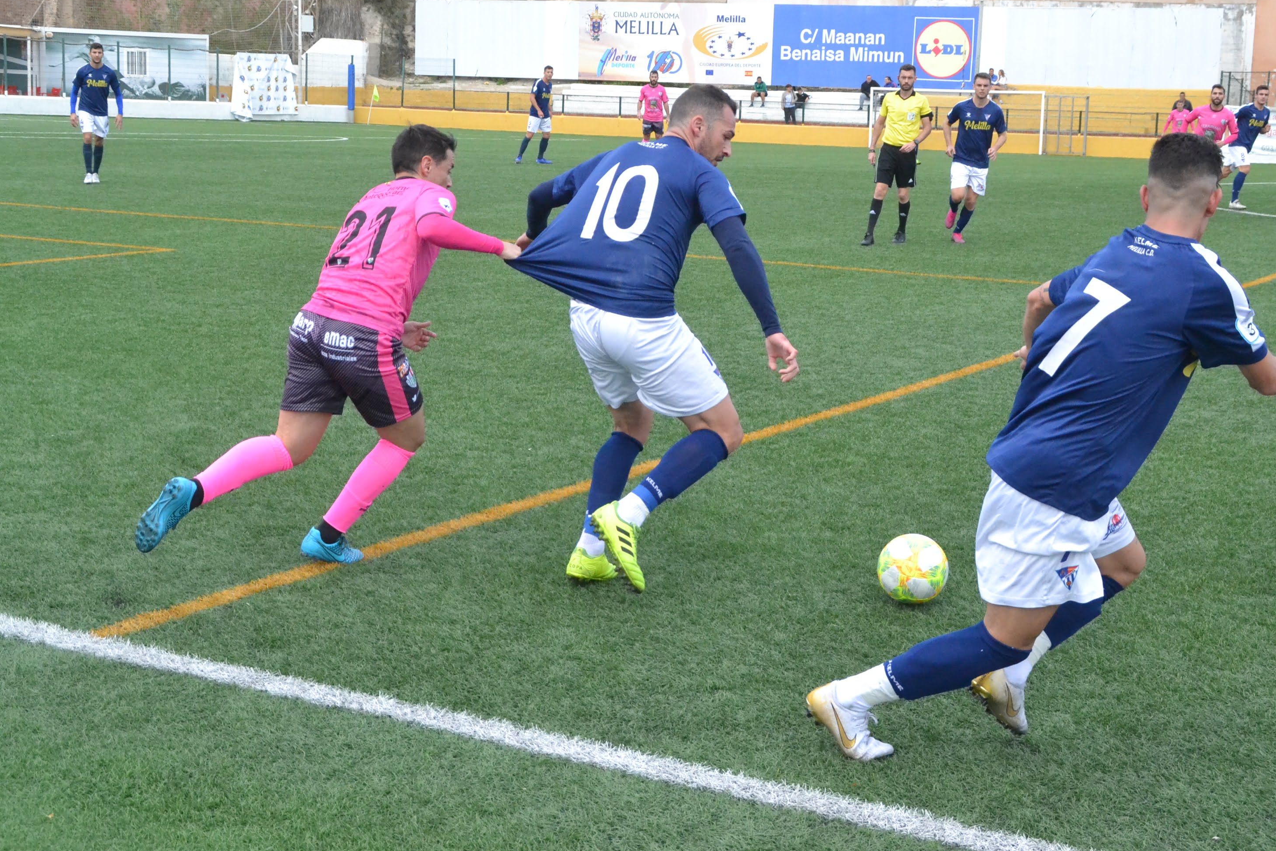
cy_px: 352
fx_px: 2020
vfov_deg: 23.7
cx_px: 659
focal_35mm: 57
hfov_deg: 35.1
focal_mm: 32
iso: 3200
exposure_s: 1/2500
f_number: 9
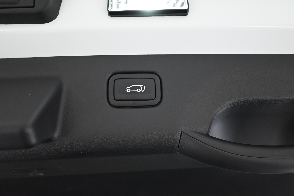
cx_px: 147
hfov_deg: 56.5
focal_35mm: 34
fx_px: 274
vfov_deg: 39.4
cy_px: 98
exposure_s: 1/100
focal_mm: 33.5
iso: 3200
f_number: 5
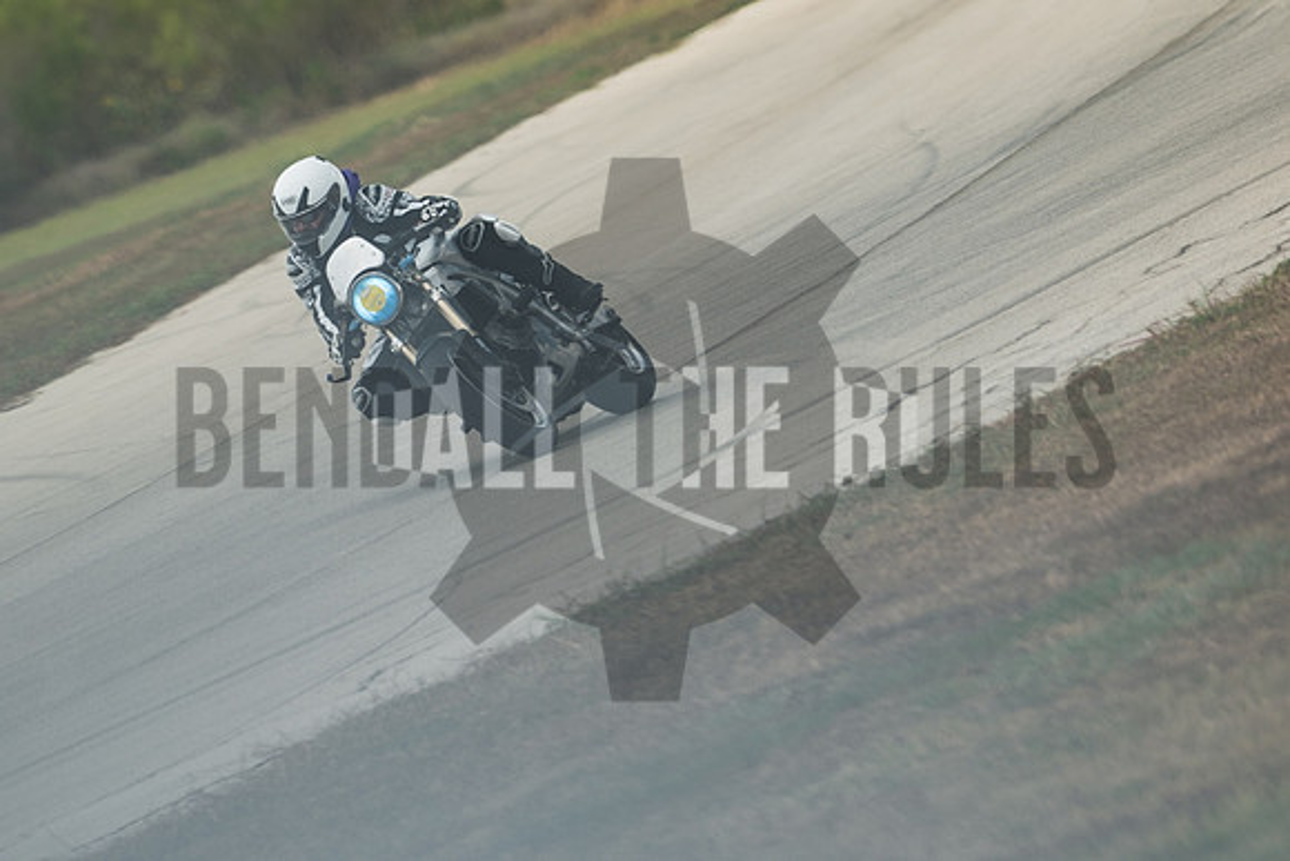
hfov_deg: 3.0
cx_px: 767
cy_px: 392
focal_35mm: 694
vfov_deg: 2.0
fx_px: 24886
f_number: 3.2
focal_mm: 280
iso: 160
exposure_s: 1/800
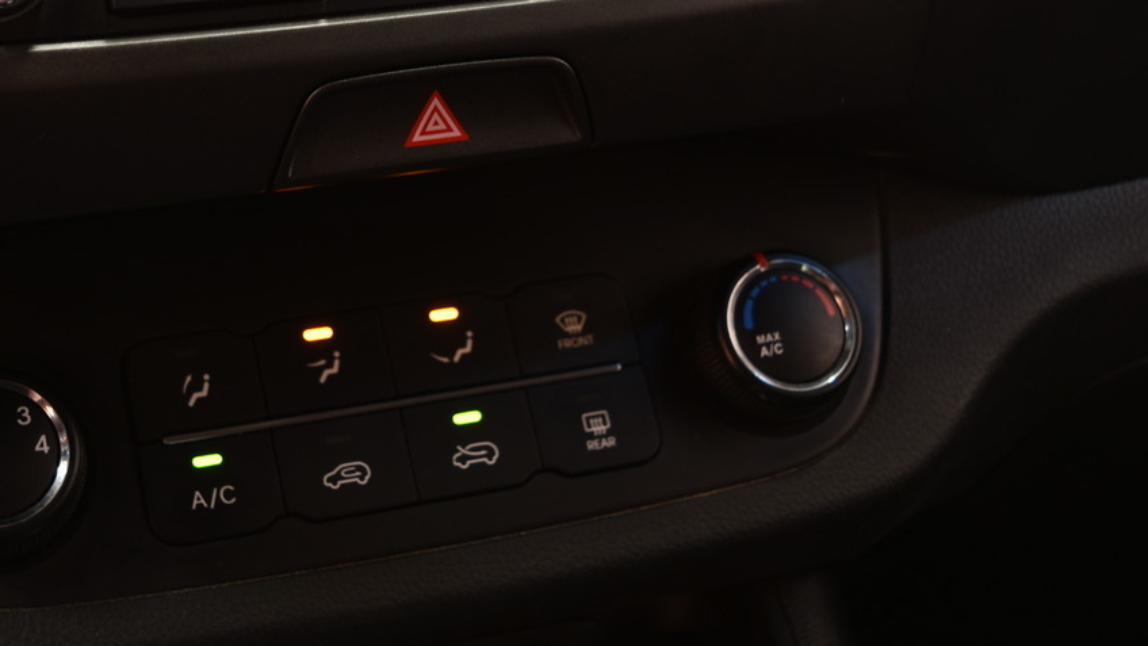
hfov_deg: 30.2
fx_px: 2100
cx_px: 333
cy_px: 123
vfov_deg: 17.3
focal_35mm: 69
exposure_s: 1/4
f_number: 3.8
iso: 100
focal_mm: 23
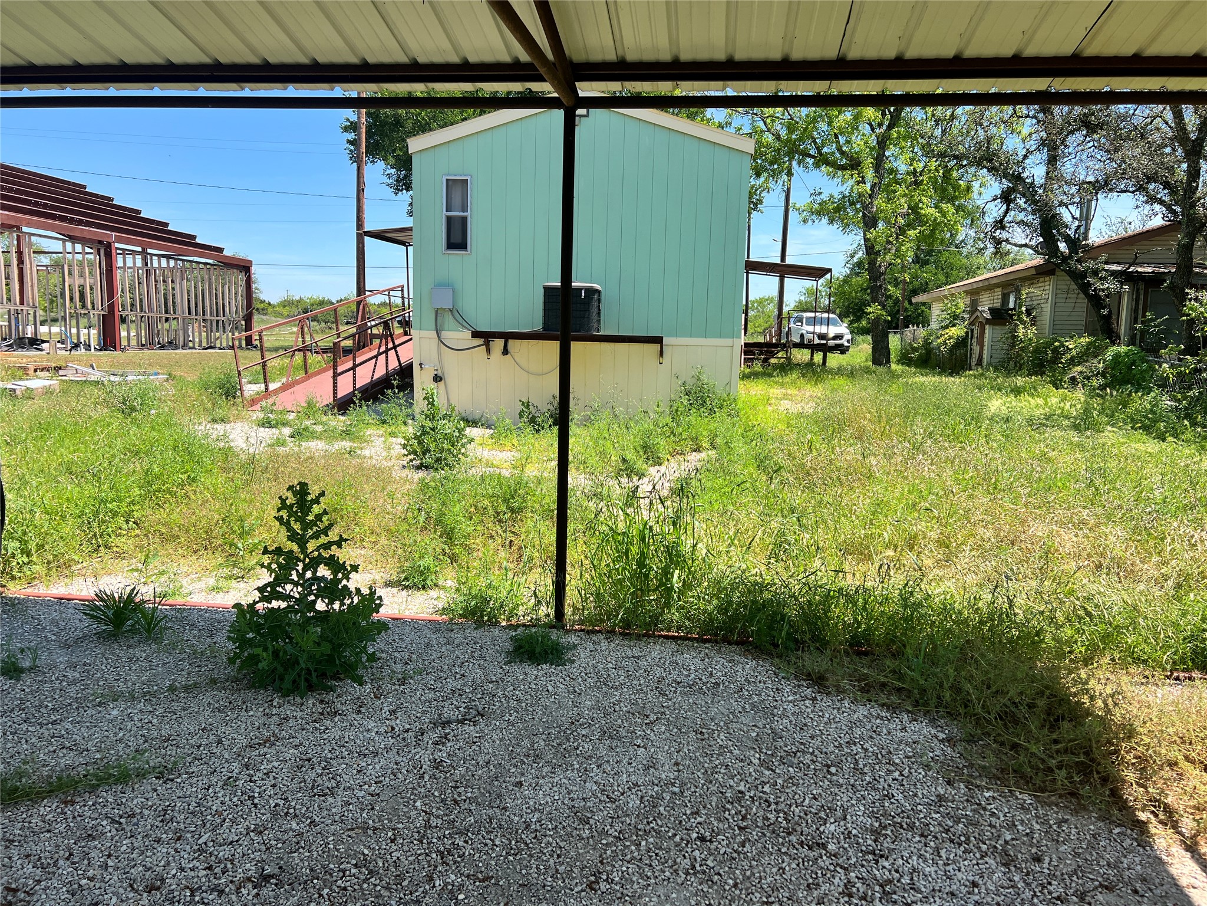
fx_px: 907
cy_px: 453
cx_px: 604
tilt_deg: -7.8
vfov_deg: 53.1
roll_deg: -2.0
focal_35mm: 26
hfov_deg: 67.3
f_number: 1.5
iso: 50
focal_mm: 5.7
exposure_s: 1/2353
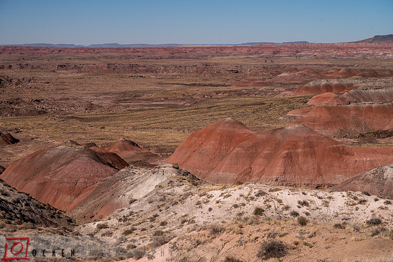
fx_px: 764
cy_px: 131
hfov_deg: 28.9
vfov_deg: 19.4
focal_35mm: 70
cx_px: 196
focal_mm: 70
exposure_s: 1/1600
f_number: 8
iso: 200
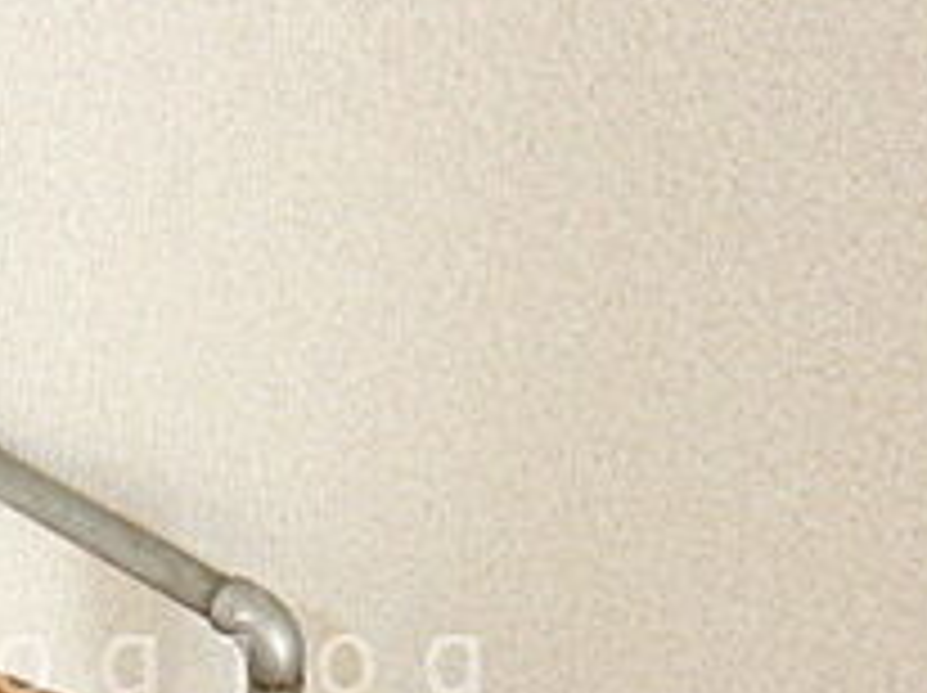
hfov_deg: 22.3
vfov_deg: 16.6
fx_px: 2327
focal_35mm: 87
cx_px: 198
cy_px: 666
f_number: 2.8
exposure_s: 1/13
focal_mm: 4.6
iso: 200
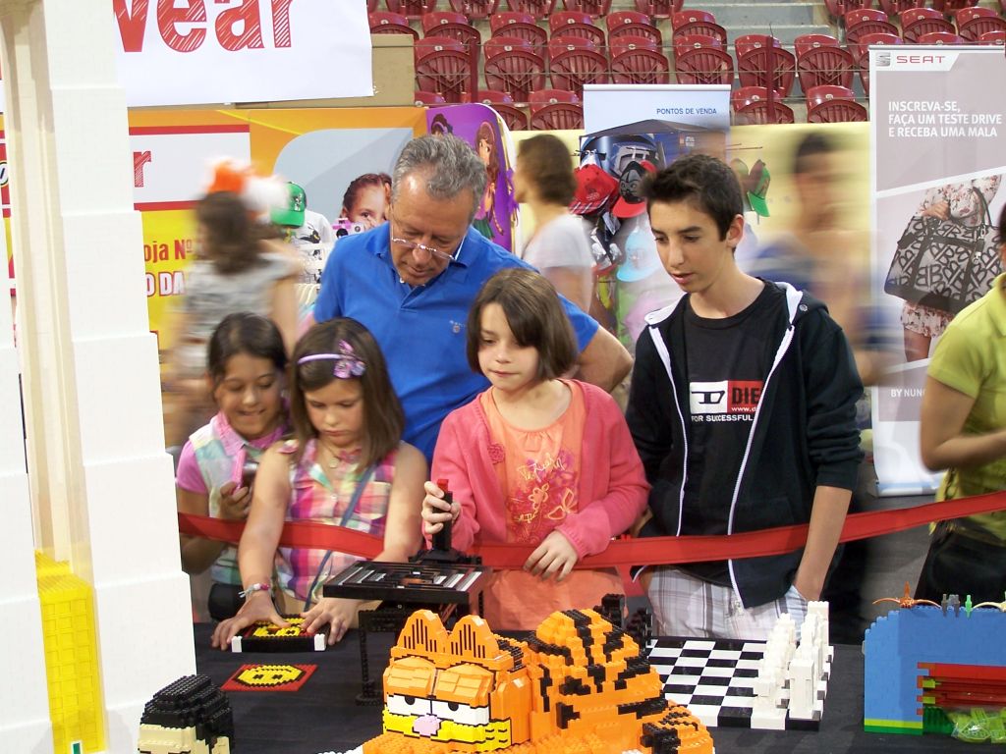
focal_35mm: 59
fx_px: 1715
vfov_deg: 24.8
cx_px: 503
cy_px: 377
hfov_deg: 32.7
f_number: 3.1
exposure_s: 1/3
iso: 80
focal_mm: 9.8
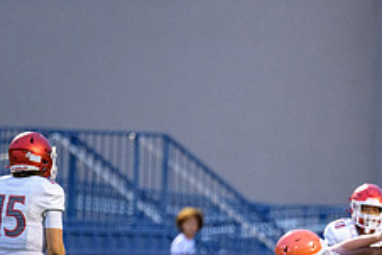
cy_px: 317
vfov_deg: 2.1
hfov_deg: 3.2
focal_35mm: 641
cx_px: 412
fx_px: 6806
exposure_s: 1/800
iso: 4500
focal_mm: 250
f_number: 2.8
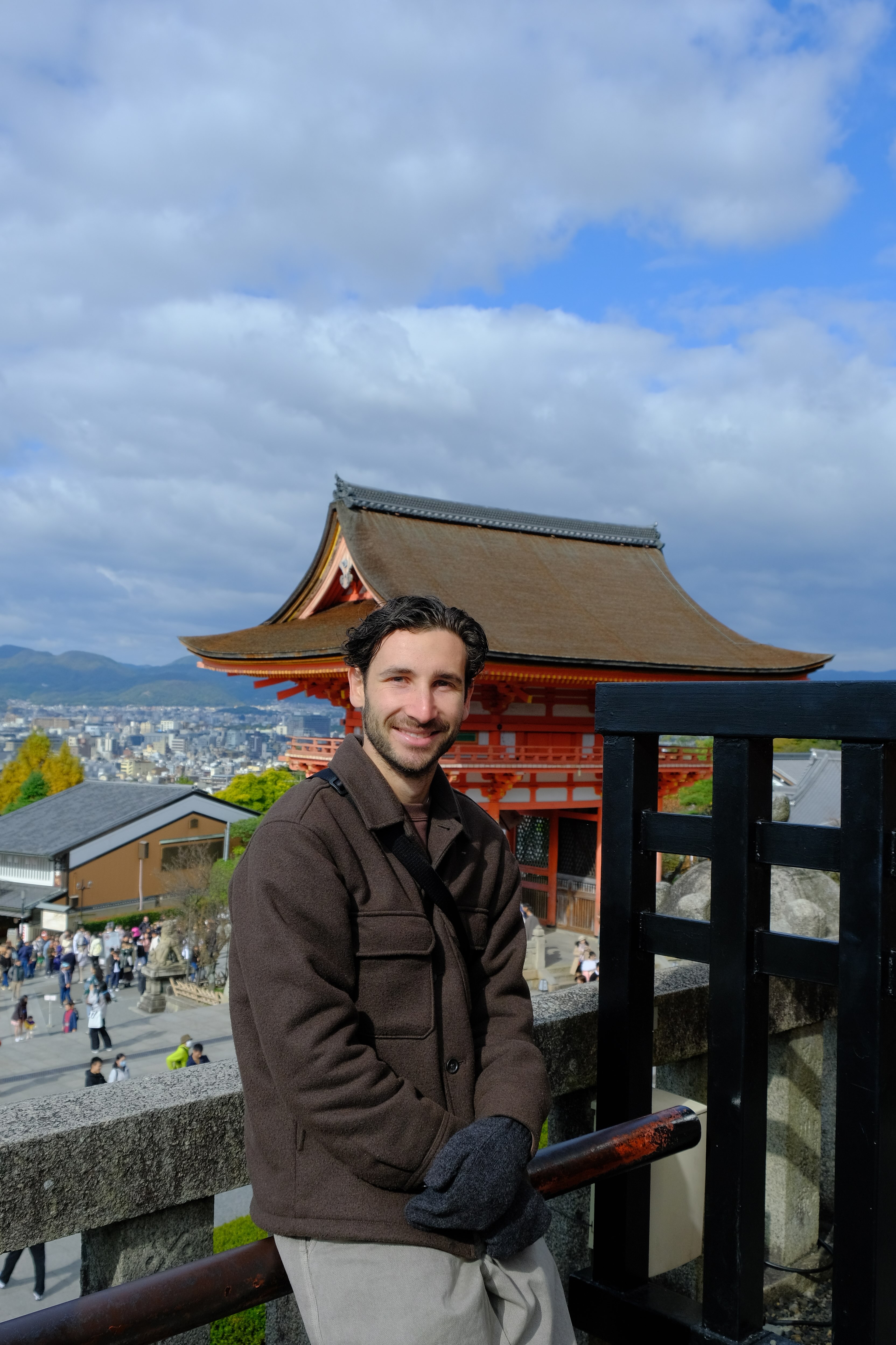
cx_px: 448
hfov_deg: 47.9
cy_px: 672
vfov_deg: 67.4
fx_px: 1008
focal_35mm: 27
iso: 320
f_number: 5.6
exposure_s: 1/1400
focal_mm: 18
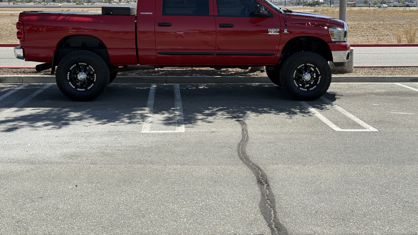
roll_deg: +1.2
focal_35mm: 53
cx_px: 208
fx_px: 587
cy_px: 81
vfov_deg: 22.6
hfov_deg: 39.2
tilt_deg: -6.7
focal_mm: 6.76
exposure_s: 1/3891
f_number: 1.78
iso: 80
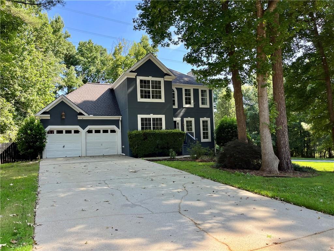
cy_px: 126
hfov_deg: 67.3
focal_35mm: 26
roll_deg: +2.6
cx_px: 167
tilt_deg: +4.1
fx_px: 251
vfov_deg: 53.1
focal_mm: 5.1
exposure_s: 1/425
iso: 50
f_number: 1.6
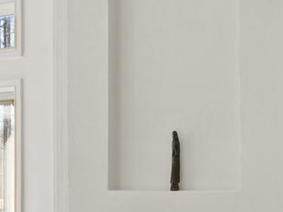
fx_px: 785
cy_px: 183
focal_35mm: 96
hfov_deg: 20.1
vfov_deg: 15.3
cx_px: 37
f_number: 16
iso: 160
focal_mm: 15
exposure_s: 1/10
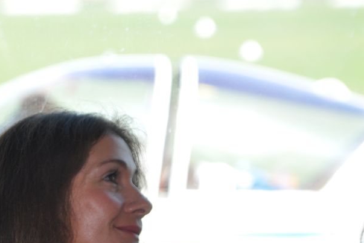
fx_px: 4661
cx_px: 55
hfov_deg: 4.5
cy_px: 246
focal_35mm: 461
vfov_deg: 3.0
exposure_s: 1/160
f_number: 5.6
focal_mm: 145
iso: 400
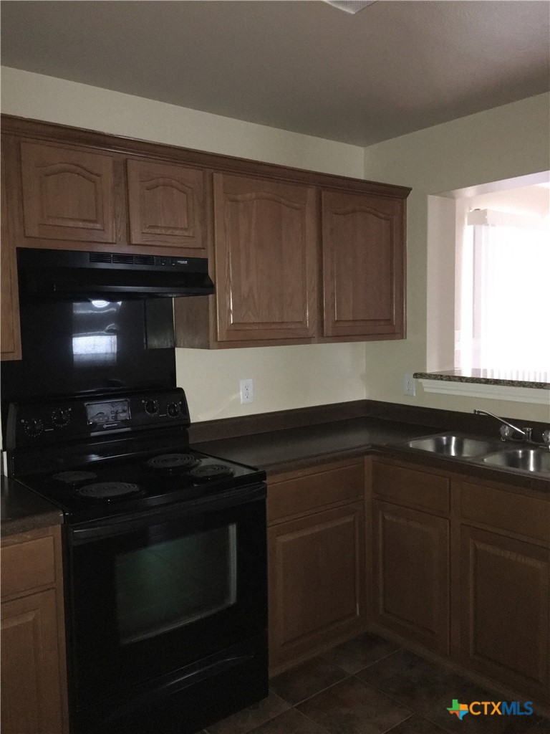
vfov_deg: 61.7
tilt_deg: -4.0
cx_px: 275
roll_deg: +1.2
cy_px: 367
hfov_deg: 48.2
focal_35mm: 29
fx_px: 614
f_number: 2.2
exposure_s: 1/16
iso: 500
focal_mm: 4.15
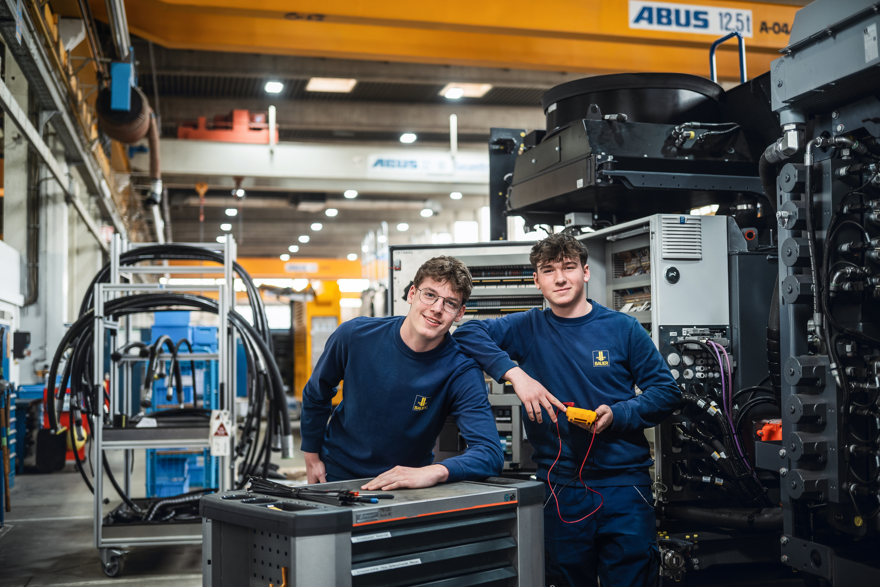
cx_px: 440
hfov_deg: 48.5
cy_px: 294
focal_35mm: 40
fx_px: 978
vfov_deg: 33.4
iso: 400
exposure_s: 1/125
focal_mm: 40
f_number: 2
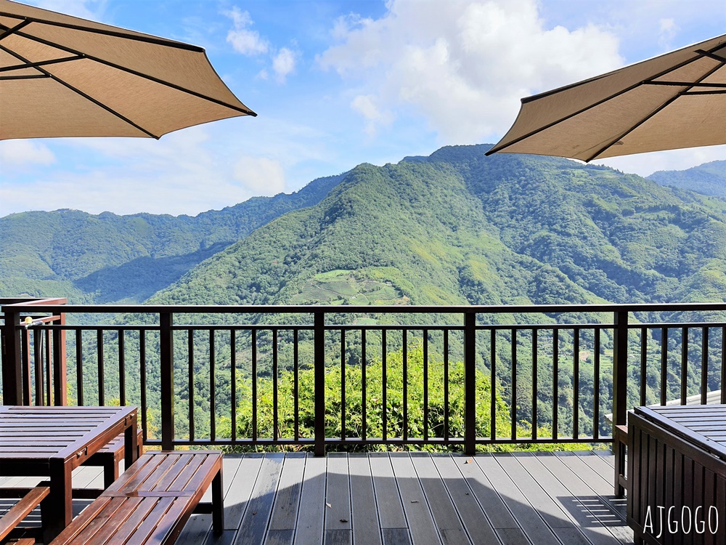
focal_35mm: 26
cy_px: 272
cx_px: 363
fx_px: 545
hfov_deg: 67.3
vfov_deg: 53.1
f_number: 1.7
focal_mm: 4.32
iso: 50
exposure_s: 1/1348
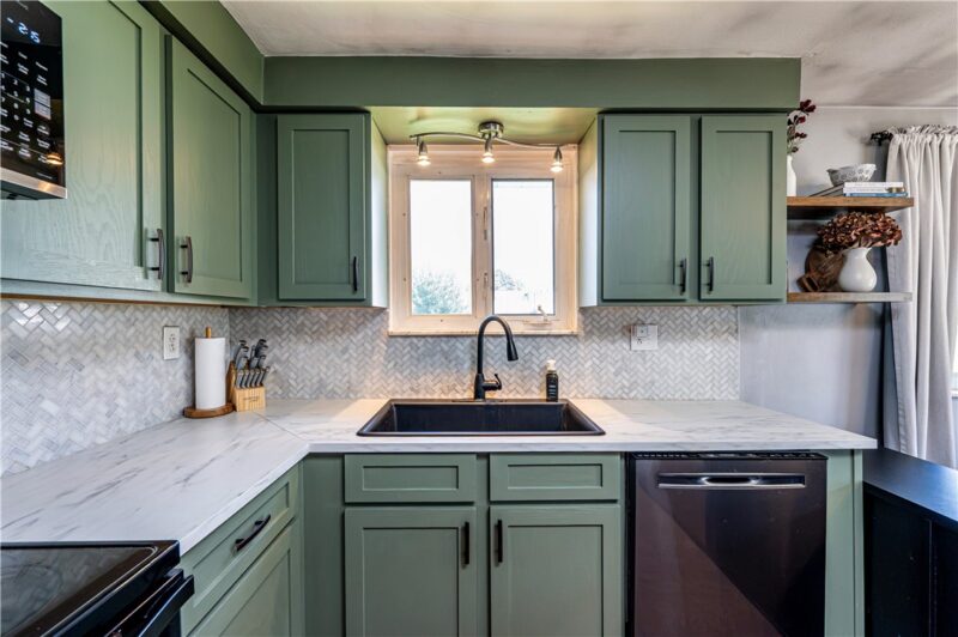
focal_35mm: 14
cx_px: 479
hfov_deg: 104.3
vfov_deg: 81.1
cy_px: 318
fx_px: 372
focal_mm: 14
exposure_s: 1/100
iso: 2000
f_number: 8
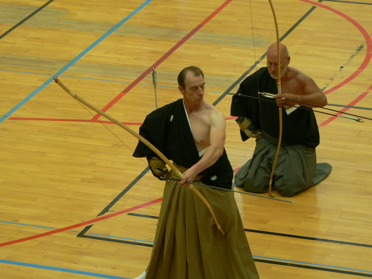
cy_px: 140
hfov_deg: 9.8
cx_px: 186
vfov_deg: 7.4
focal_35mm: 201
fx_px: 2160
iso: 100
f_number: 3.3
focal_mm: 33.5
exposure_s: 1/25
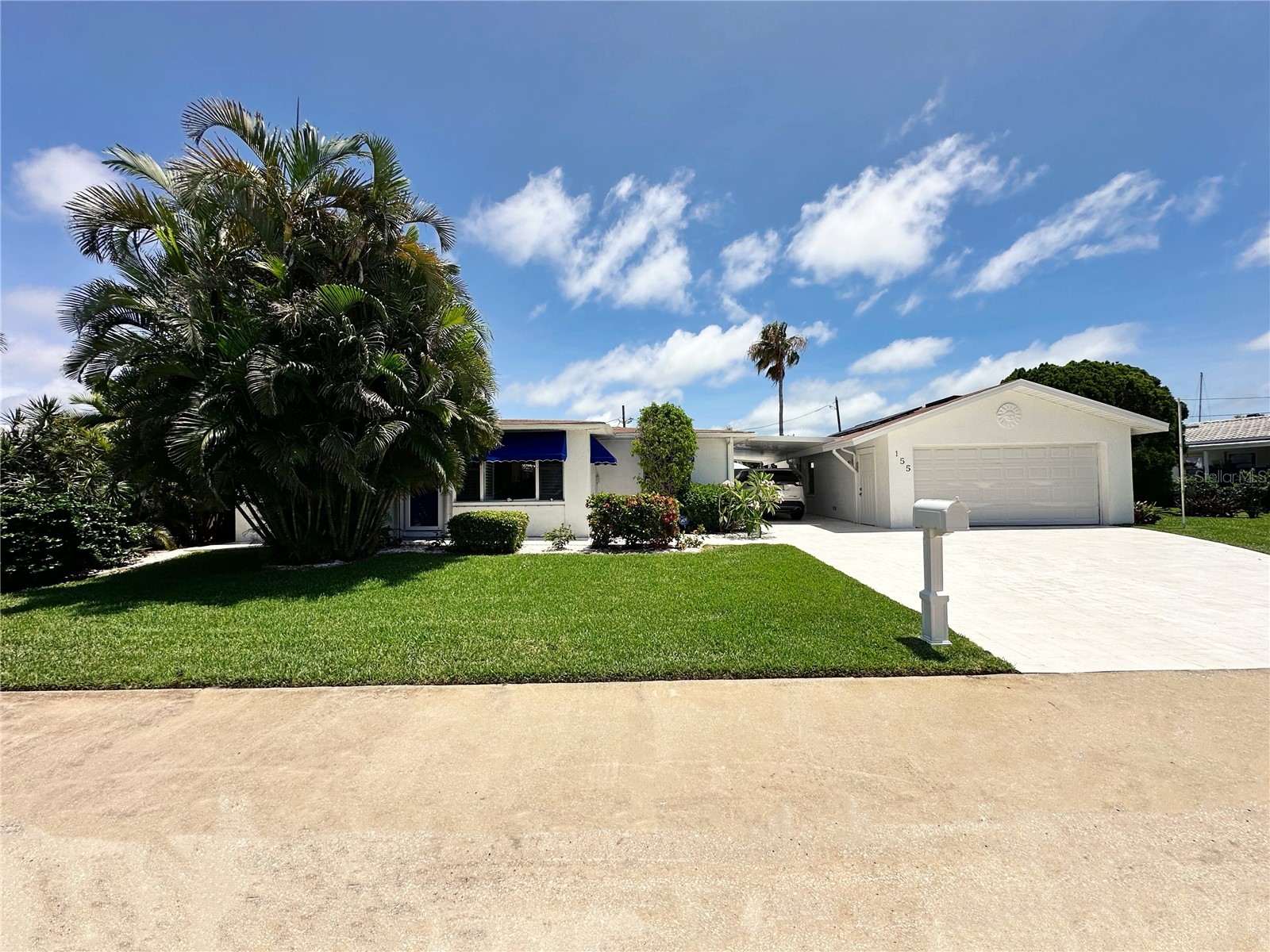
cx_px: 635
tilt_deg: +2.1
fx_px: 514
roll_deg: +0.6
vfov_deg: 85.7
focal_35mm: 14
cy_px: 476
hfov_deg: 102.1
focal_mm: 2.22
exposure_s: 1/2817
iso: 50
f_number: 2.2
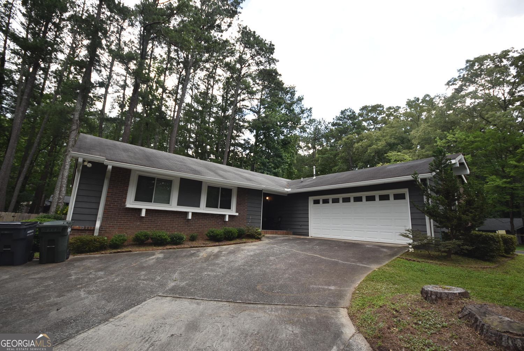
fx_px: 219
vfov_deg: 77.4
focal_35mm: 15
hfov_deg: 100.3
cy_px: 176
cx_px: 262
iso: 100
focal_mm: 10
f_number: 5
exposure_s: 1/200
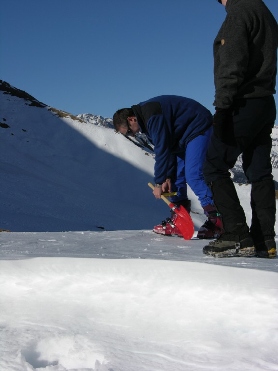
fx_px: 707
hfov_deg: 22.3
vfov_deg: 29.4
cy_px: 186
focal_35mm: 66
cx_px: 139
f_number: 7.3
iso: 50
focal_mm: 16.8
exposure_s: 1/453
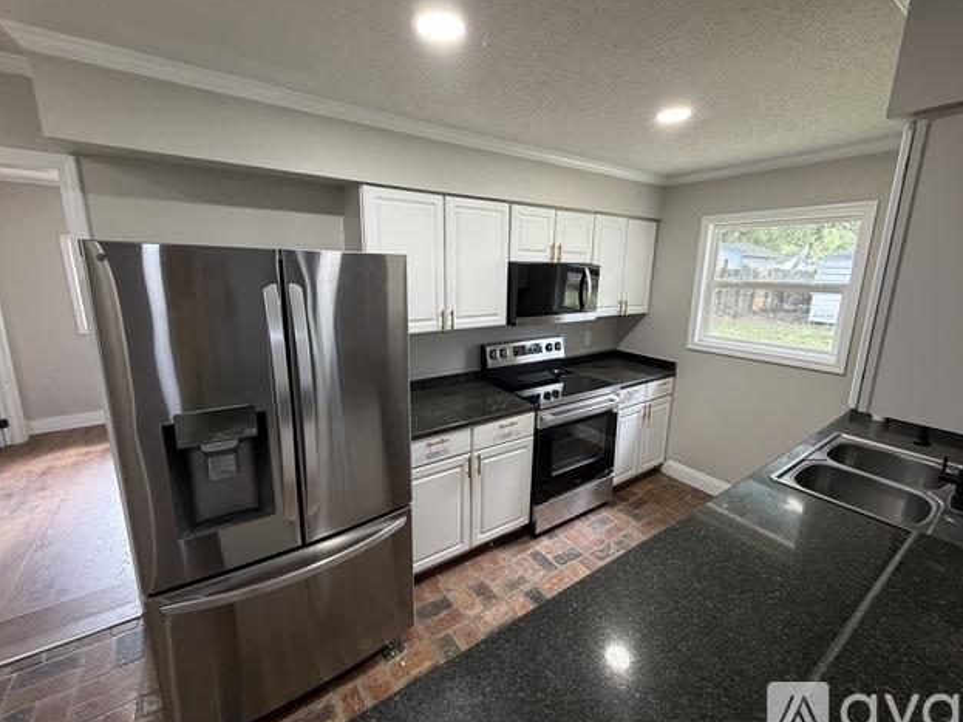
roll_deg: -1.4
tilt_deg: -13.0
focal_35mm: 15
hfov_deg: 98.1
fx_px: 417
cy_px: 357
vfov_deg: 81.7
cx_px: 502
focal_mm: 2.22
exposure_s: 1/87
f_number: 2.2
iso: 320
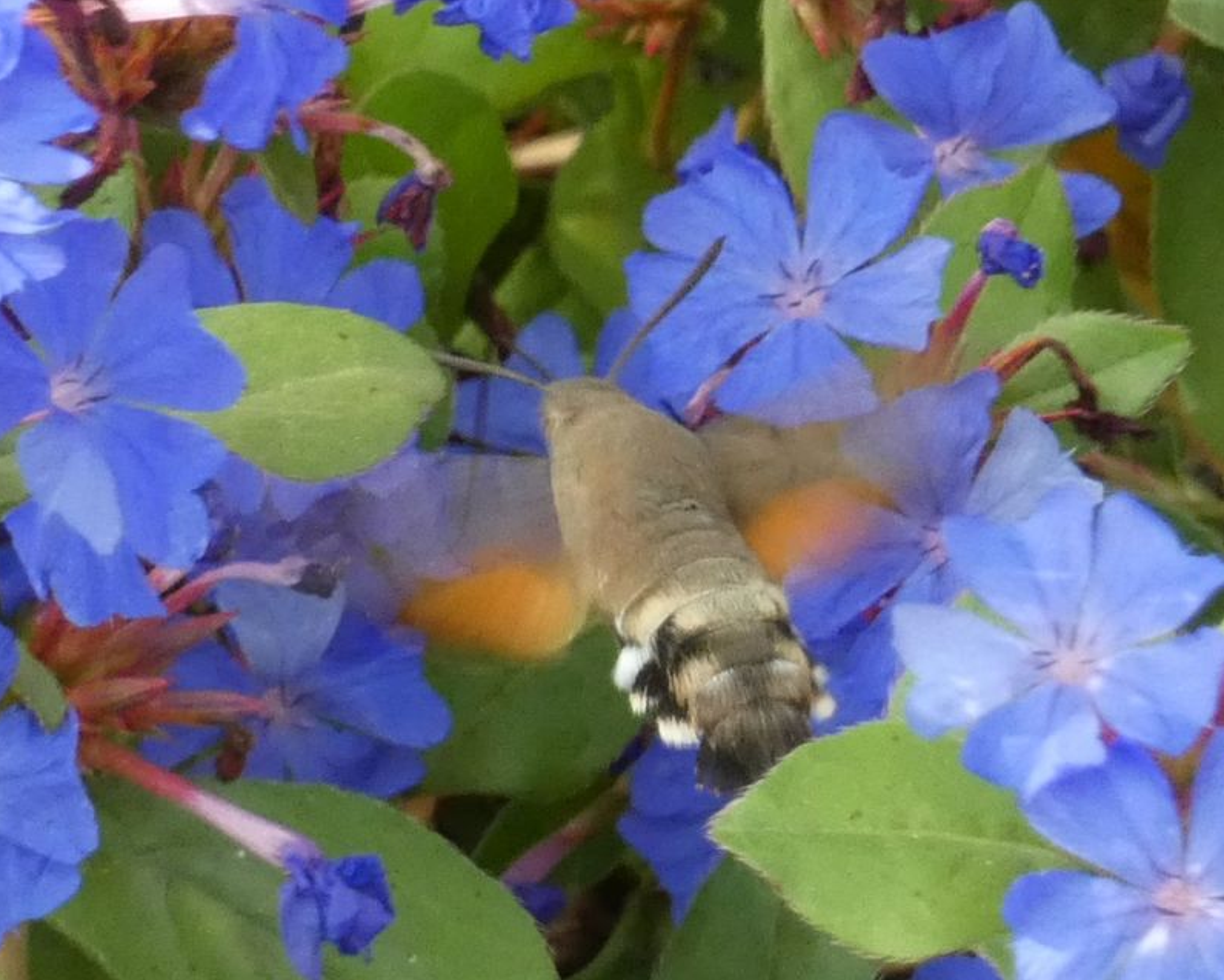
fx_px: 12463
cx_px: 577
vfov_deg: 4.5
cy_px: 489
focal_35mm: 344
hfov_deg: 5.6
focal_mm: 58.9
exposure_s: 1/80
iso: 400
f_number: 5.6
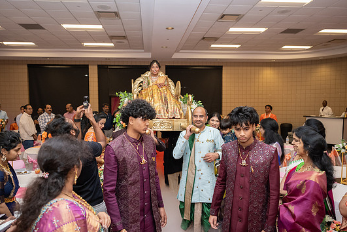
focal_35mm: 28
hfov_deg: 65.4
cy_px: 121
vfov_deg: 46.4
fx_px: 270
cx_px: 166
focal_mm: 25
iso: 1250
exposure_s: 1/160
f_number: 3.2
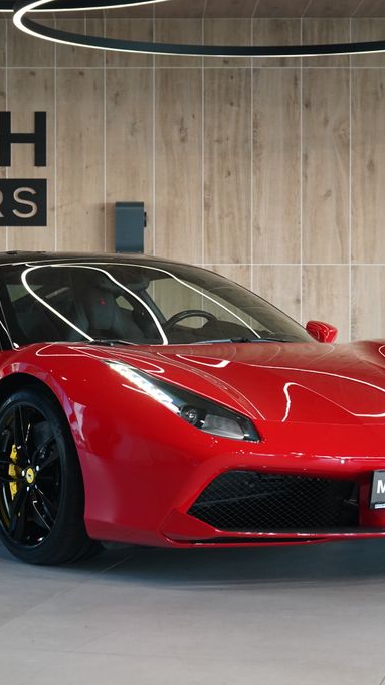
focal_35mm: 93
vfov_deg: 22.9
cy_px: 342
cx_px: 140
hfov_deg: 13.0
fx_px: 1688
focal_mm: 59
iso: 2500
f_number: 5
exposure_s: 1/160
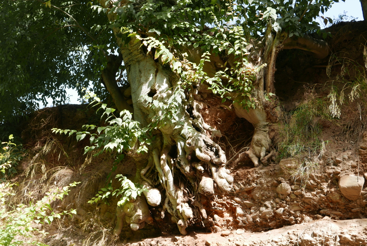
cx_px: 184
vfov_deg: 25.1
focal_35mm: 54
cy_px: 123
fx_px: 551
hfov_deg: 36.8
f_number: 5.6
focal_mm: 24.5
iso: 200
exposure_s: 1/125
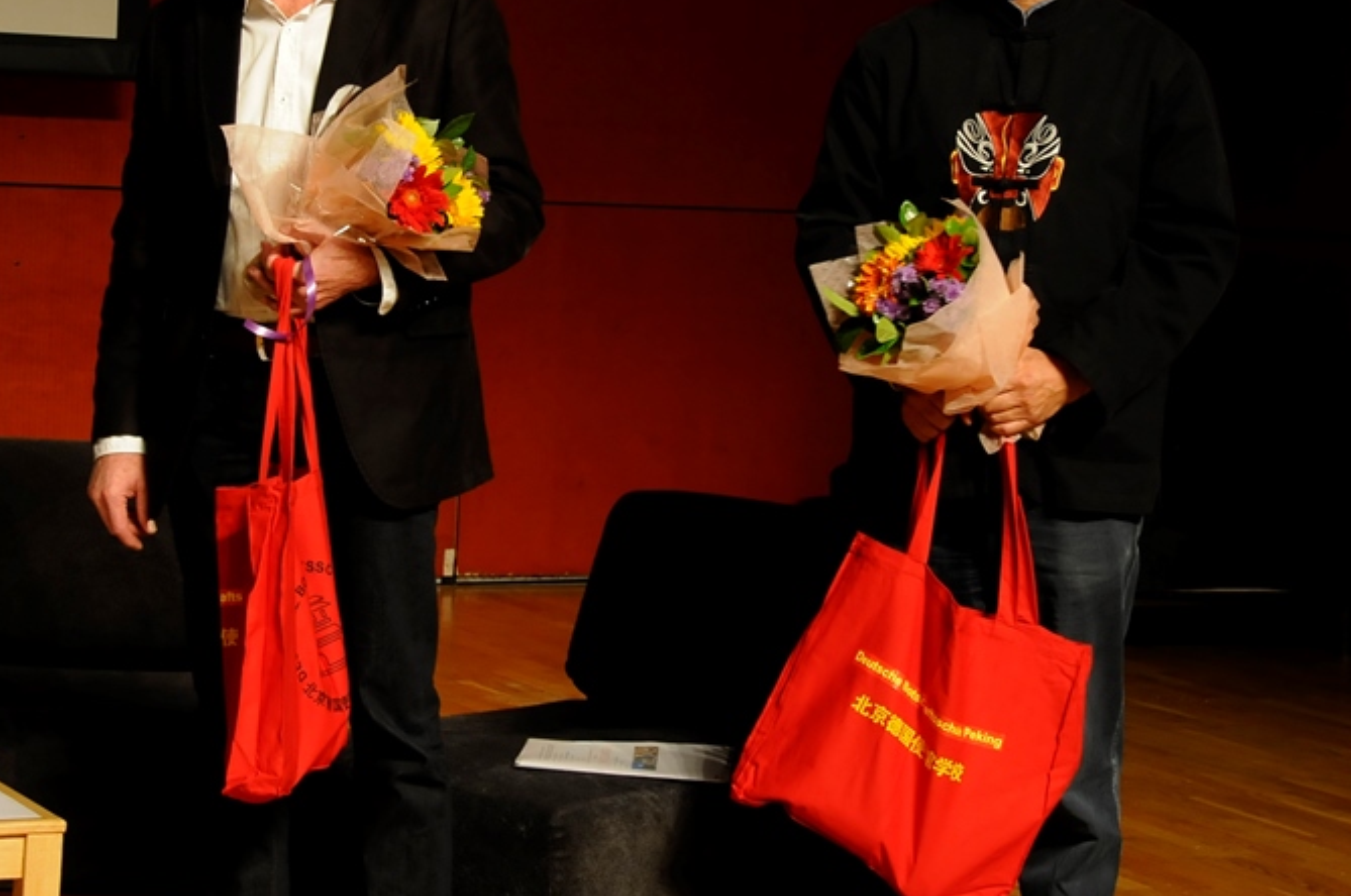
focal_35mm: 101
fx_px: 3785
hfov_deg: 20.2
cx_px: 662
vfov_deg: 13.5
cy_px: 234
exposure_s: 1/20
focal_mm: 44
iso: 800
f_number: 8
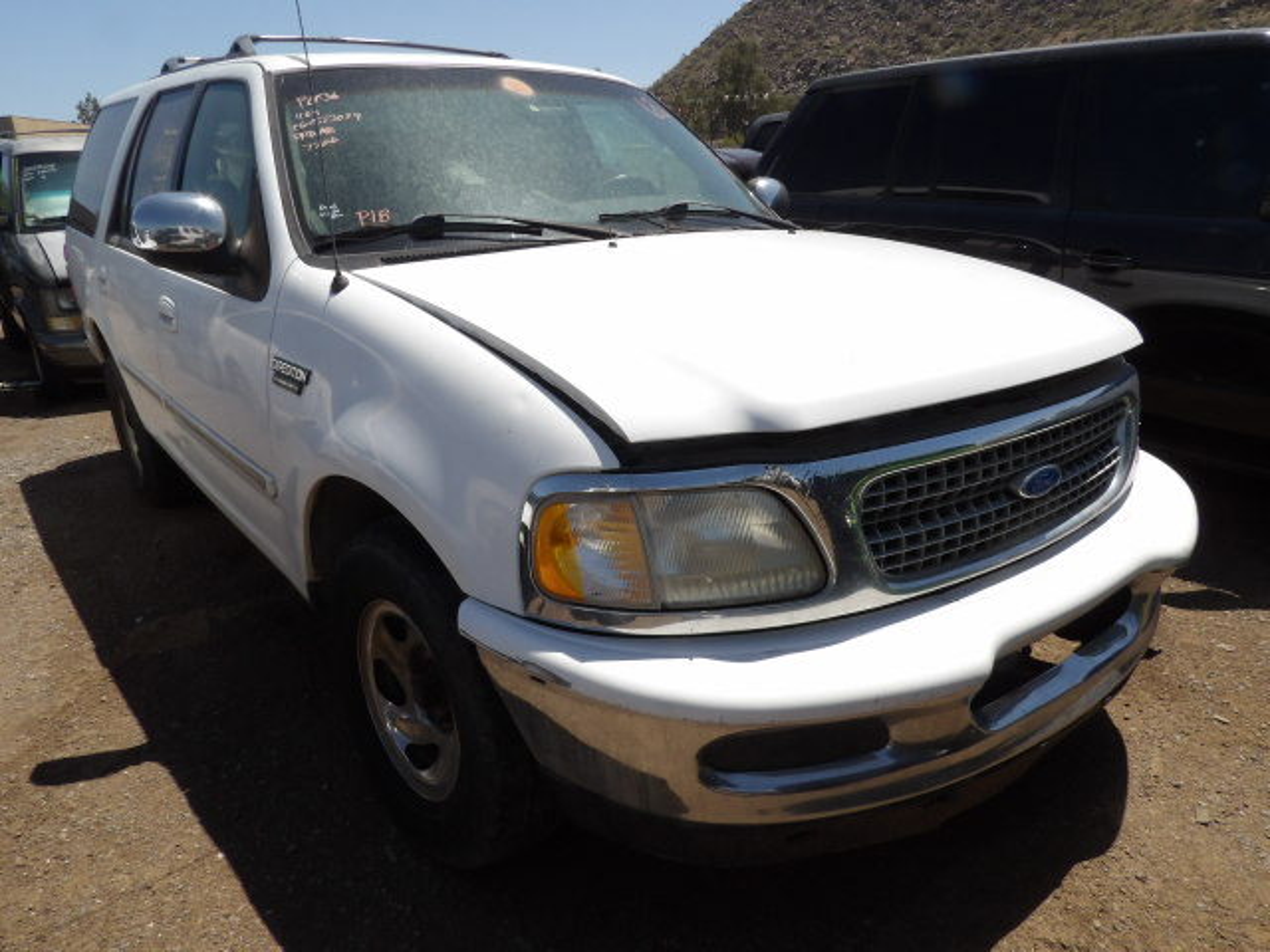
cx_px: 635
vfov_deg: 56.8
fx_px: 881
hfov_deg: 71.6
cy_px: 476
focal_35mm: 24
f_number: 5.6
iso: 100
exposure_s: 1/664
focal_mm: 4.3
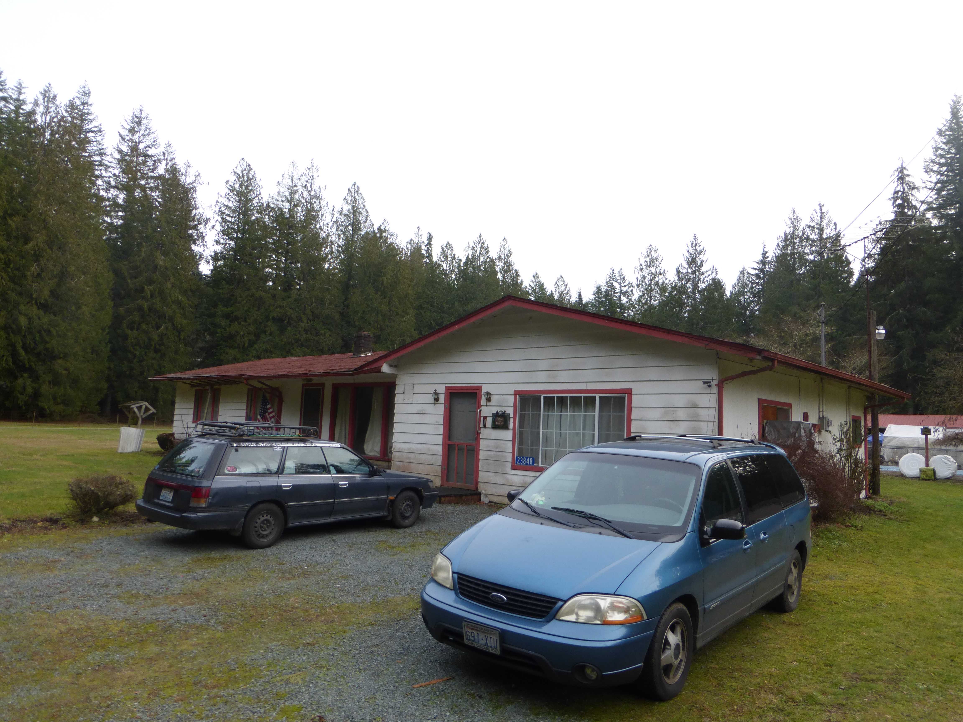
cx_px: 482
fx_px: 668
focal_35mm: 24
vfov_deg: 56.8
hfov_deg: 71.6
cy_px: 361
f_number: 3.3
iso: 100
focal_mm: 4.3
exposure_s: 1/160
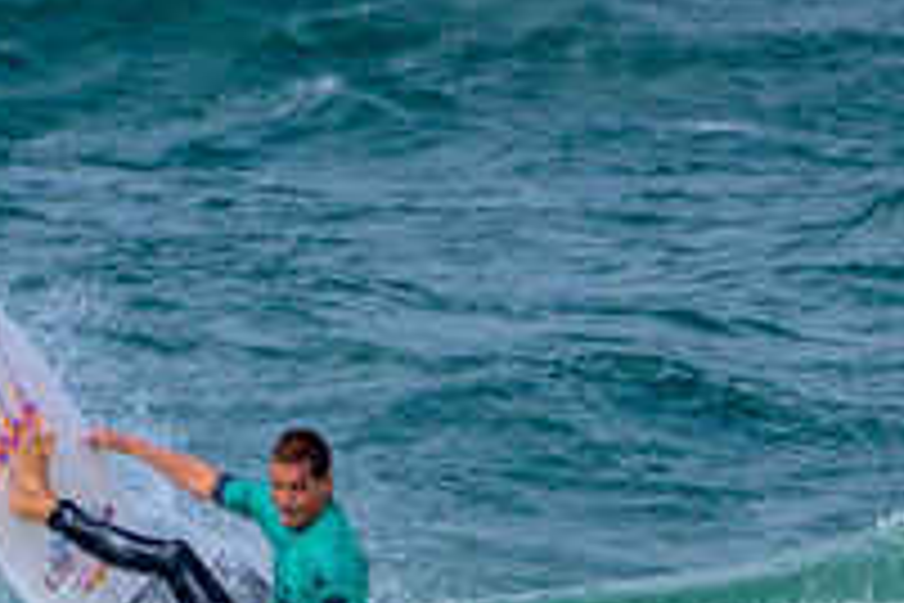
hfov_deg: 0.8
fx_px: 65334
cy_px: 857
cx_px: 198
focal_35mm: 2602
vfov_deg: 0.5
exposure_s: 1/2500
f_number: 11
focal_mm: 900
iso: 1000
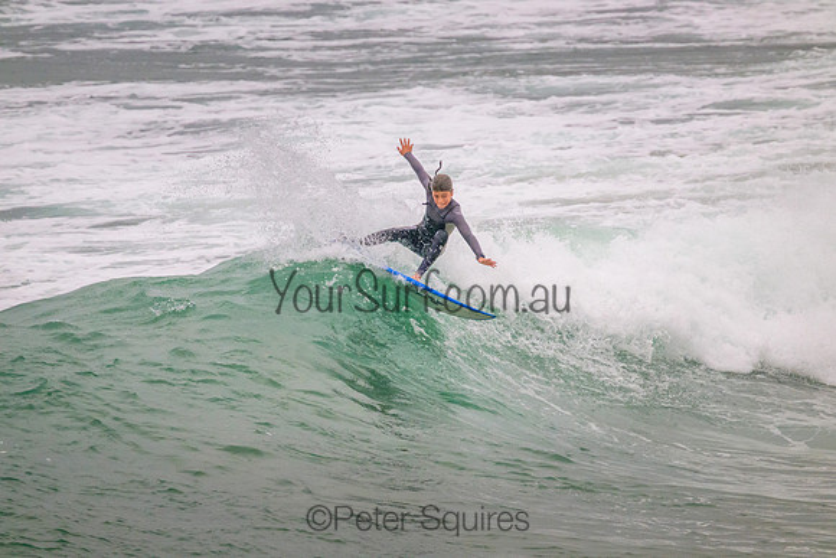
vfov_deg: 1.7
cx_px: 418
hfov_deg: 2.6
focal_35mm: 800
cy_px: 279
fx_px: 18581
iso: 3200
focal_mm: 800
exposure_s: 1/1250
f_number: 11
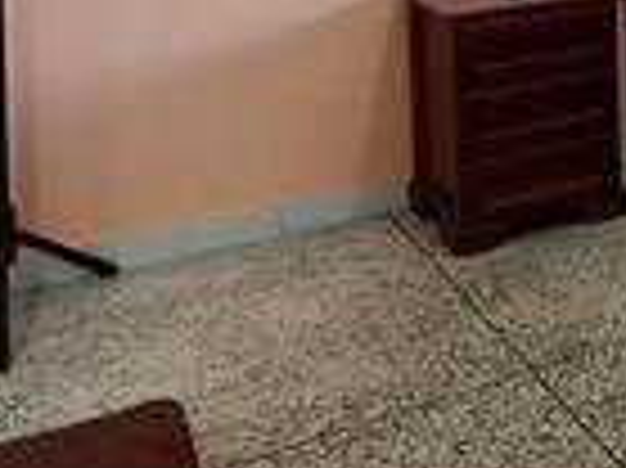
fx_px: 1084
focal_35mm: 60
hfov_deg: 28.2
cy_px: -184
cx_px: 748
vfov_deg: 21.4
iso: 160
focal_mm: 1.74
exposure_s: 1/50
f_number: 2.2
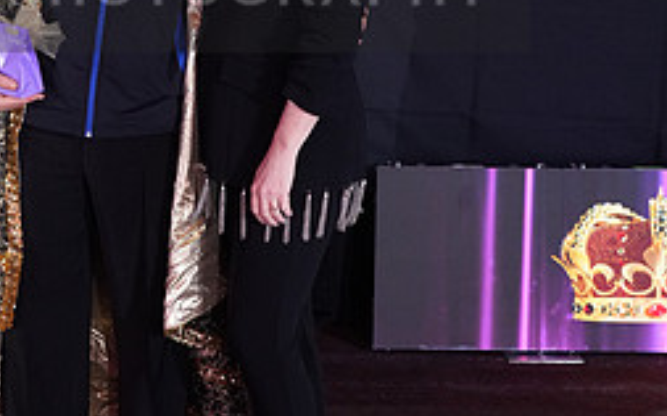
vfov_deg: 14.1
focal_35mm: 91
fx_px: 1654
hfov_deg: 22.6
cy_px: -34
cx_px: 167
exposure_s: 1/200
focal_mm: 39
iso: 2500
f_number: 5
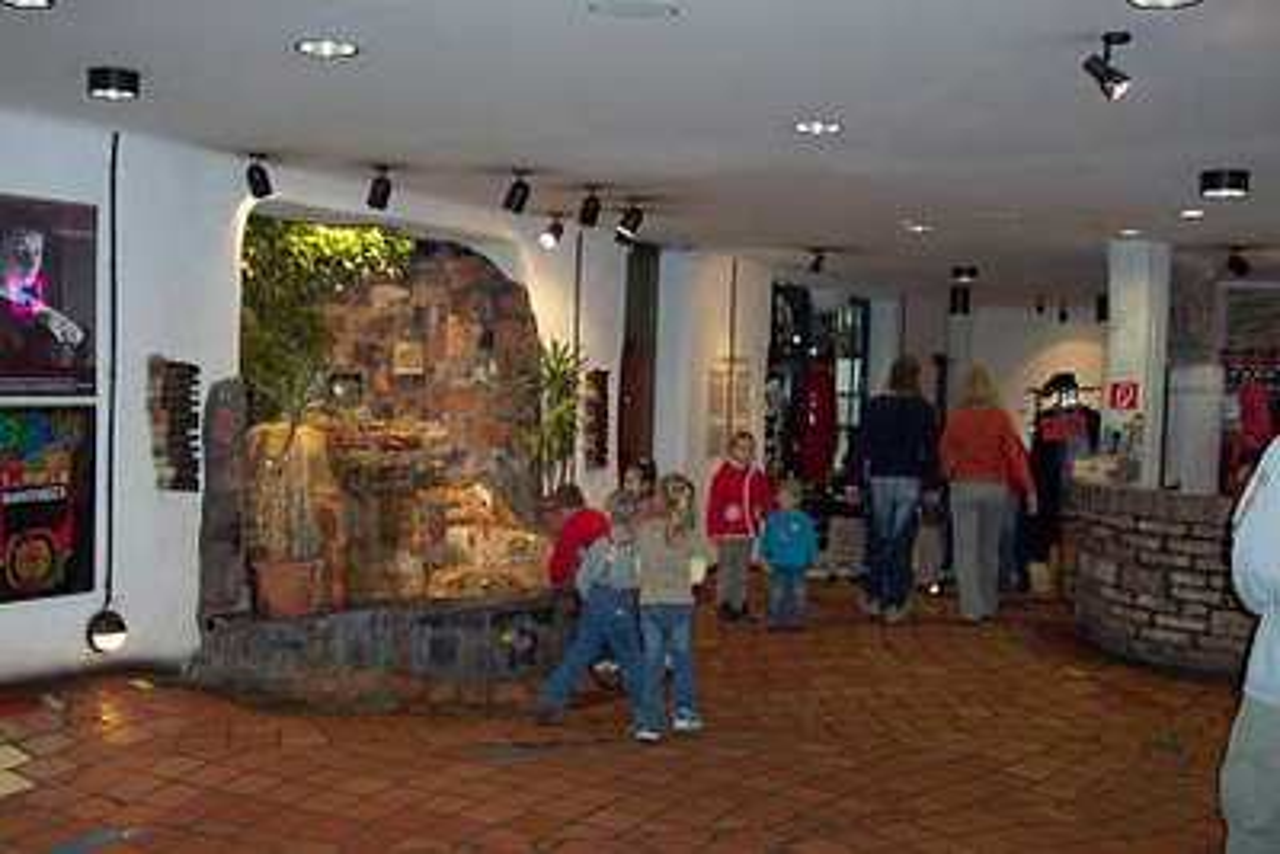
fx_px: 1352
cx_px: 640
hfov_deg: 50.7
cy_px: 427
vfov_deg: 35.1
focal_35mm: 38
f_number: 2.8
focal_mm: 8
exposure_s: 1/30
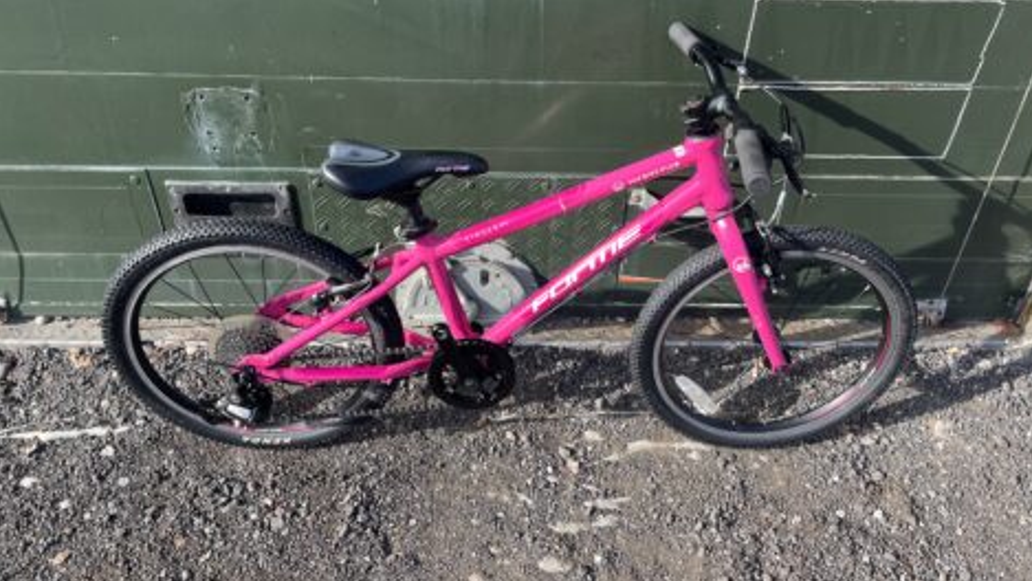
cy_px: 251
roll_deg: +1.2
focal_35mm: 29
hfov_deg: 66.1
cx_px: 526
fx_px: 794
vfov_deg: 40.1
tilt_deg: -30.6
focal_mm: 5.1
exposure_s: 1/906
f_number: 1.6
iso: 50
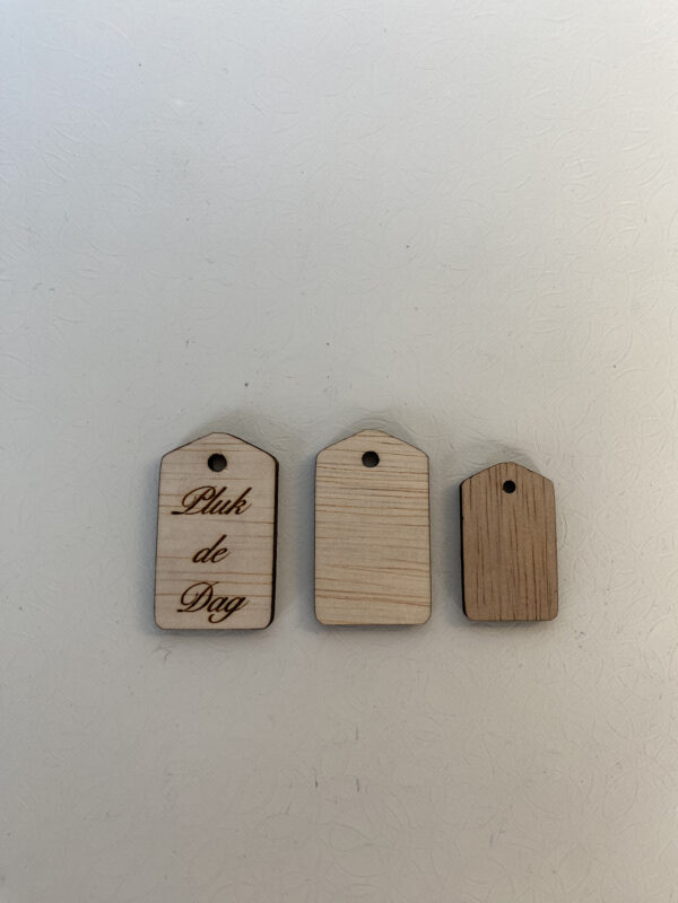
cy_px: 452
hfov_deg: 53.1
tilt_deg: -83.9
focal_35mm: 26
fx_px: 679
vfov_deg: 67.3
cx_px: 339
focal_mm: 4.25
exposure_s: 1/100
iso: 50
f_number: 1.8
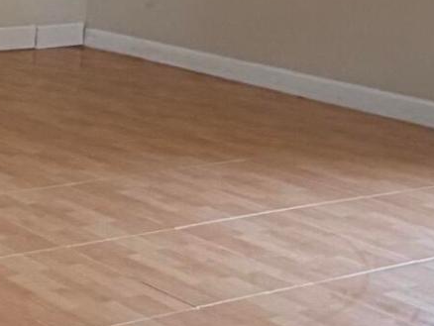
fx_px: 1154
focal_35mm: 92
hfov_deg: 16.8
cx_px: -396
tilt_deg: -8.6
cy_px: -4
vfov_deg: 15.8
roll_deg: +0.0
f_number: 2.2
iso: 250
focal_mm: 2.22
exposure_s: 1/120
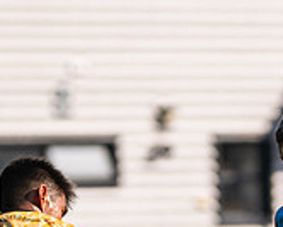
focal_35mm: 881
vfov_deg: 1.8
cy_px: 253
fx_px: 7383
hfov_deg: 2.2
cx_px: 451
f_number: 2.8
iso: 200
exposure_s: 1/3200
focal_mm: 170
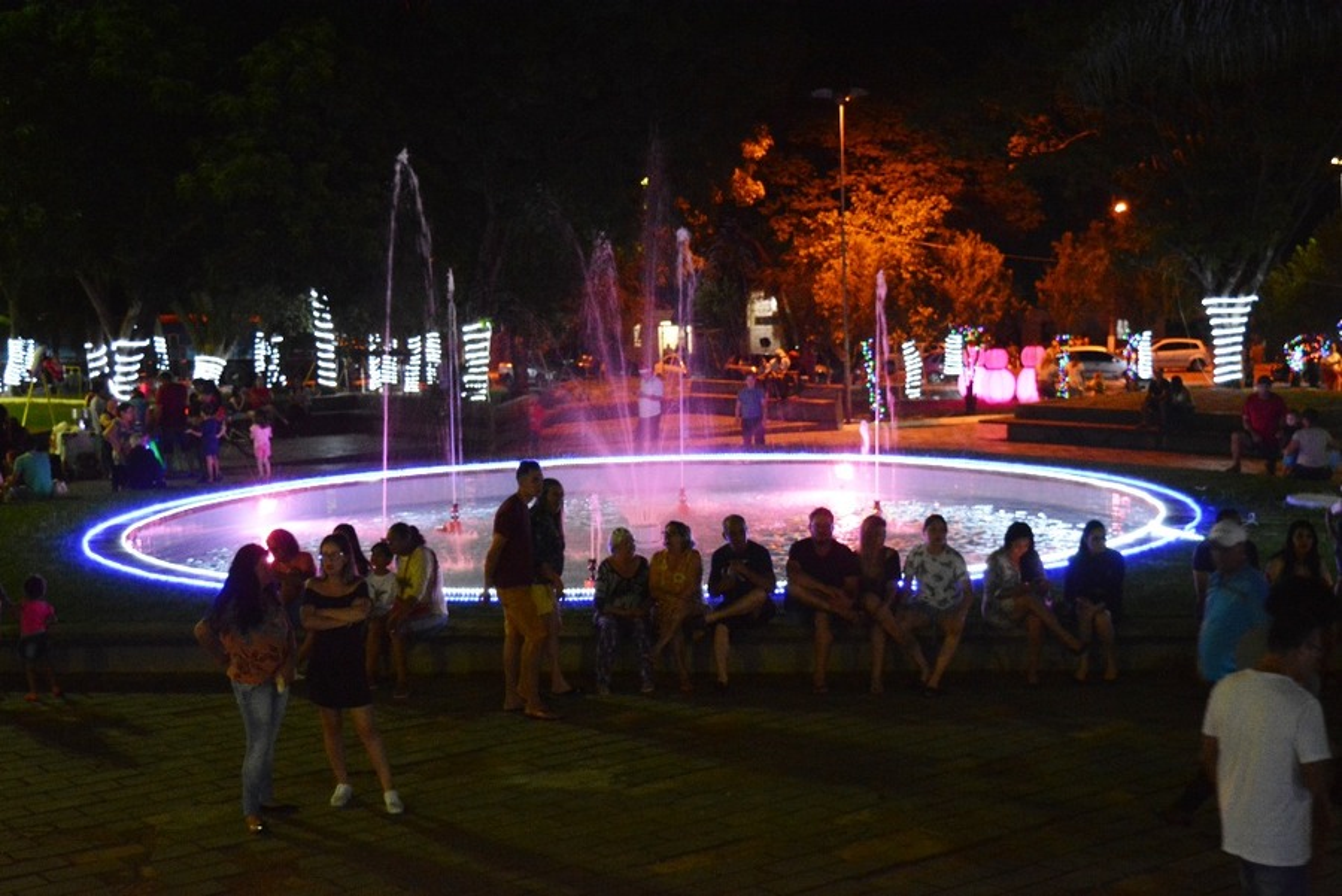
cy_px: 448
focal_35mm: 51
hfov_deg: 38.9
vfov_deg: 26.5
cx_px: 671
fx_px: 1902
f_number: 4.5
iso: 3200
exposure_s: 1/20
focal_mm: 34
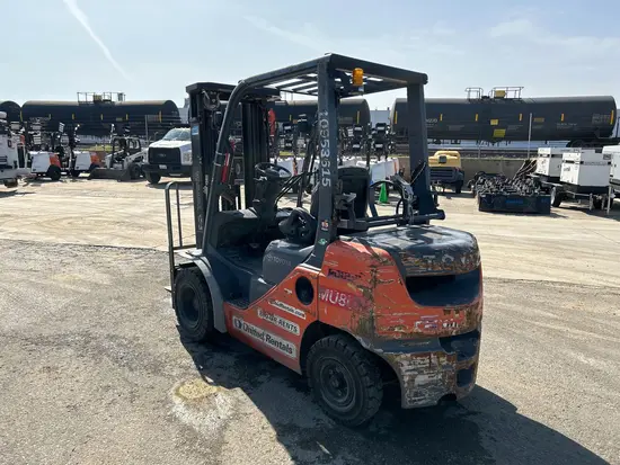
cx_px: 310
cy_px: 232
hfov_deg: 67.3
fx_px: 466
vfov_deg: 53.1
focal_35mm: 26
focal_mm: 5.7
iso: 50
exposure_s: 1/4274
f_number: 1.5
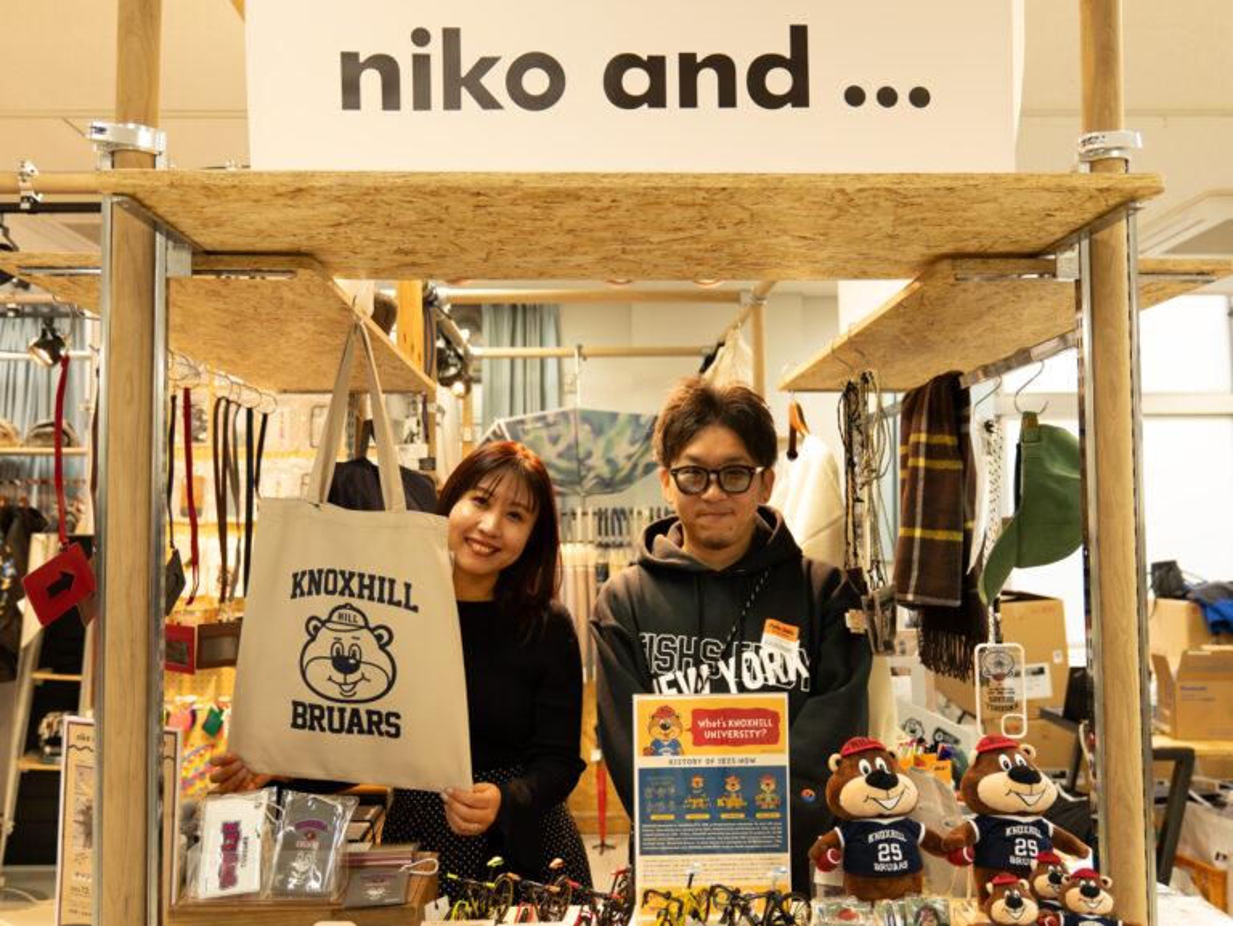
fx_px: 1042
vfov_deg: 47.9
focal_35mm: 29
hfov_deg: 61.2
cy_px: 463
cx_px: 616
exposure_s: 1/100
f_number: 3.9
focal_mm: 25
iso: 1000
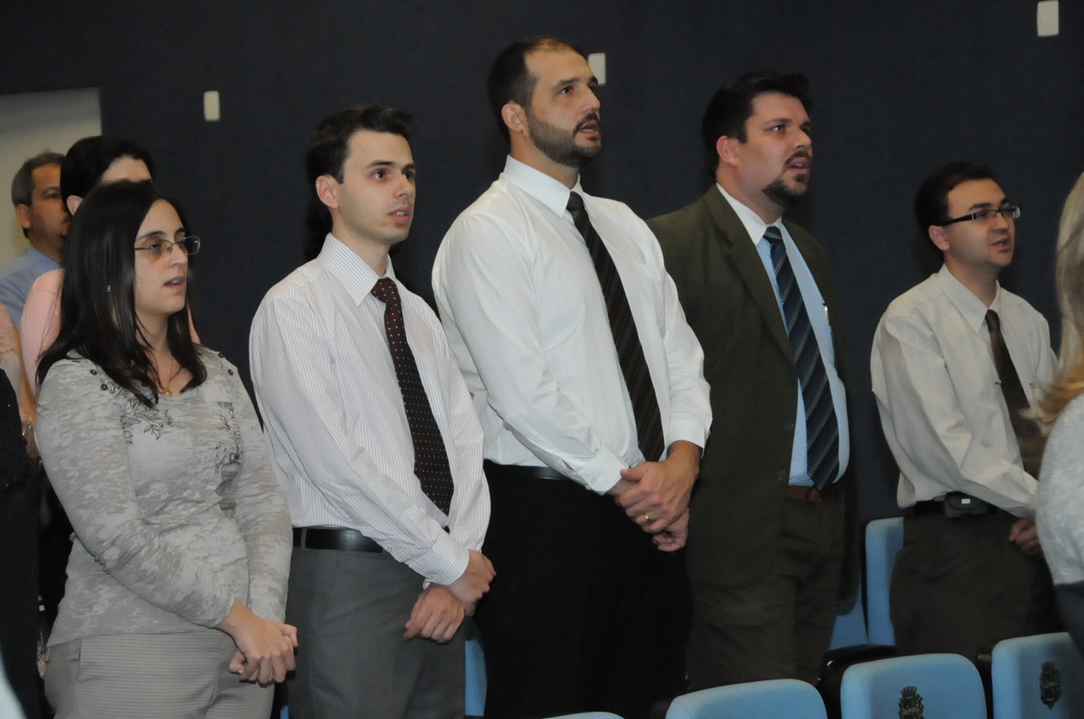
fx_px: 3067
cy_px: 326
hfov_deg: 20.0
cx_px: 538
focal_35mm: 102
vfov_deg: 13.4
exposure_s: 1/250
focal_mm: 62
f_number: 4.8
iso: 3200
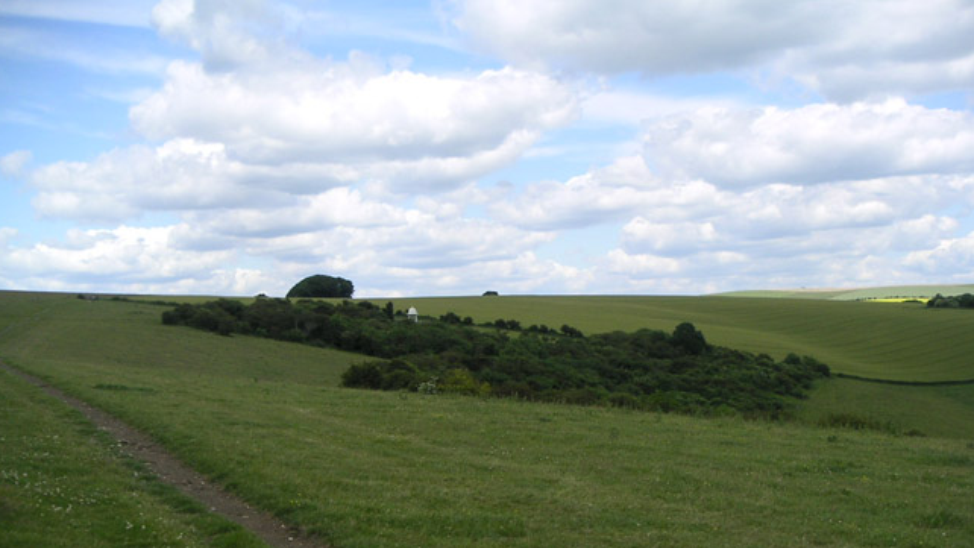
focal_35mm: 53
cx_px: 487
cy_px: 345
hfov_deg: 39.2
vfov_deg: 22.6
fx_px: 1369
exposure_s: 1/180
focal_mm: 7.4
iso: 50
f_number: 6.7
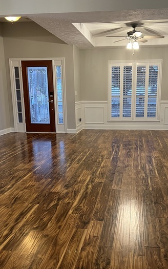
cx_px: 104
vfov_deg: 55.2
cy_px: 149
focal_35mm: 35
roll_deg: +0.2
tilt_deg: -12.3
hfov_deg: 36.1
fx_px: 256
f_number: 1.5
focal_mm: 5.7
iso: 320
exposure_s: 1/60
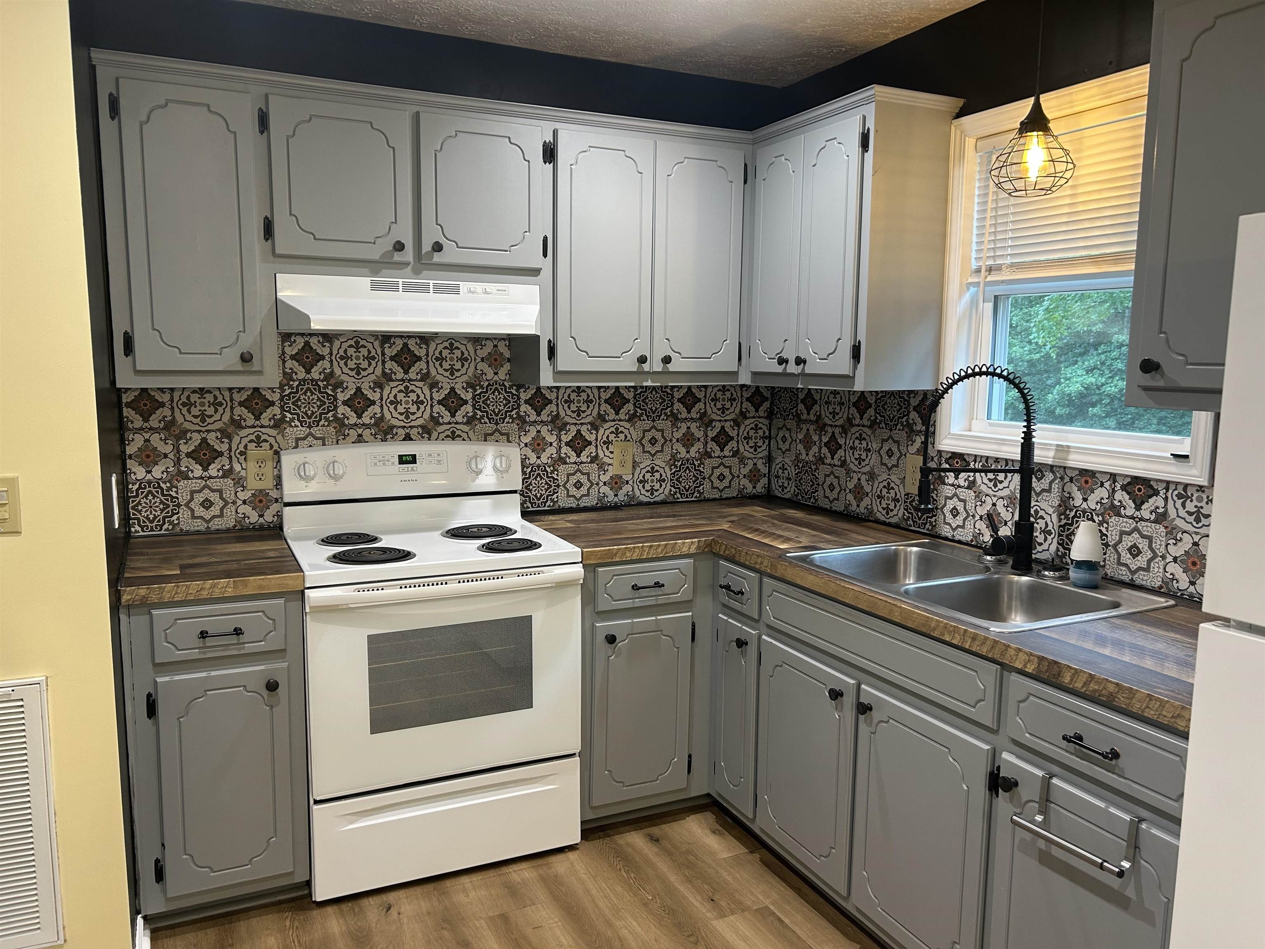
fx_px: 950
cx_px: 632
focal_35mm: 26
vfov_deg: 53.1
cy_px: 474
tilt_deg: -7.6
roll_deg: -0.5
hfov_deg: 67.3
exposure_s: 1/60
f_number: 1.5
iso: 100
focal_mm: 5.7
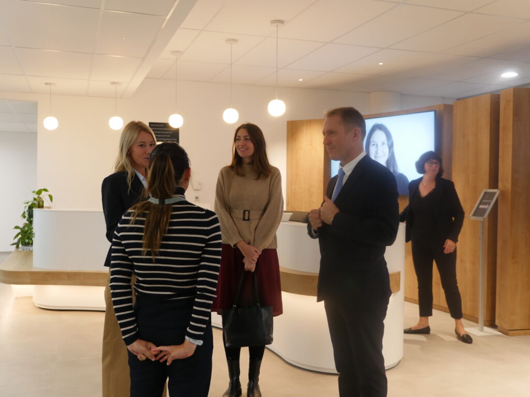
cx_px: 265
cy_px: 198
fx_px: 551
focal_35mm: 36
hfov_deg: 51.4
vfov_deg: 39.7
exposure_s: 1/60
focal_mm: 18
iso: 800
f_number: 2.8
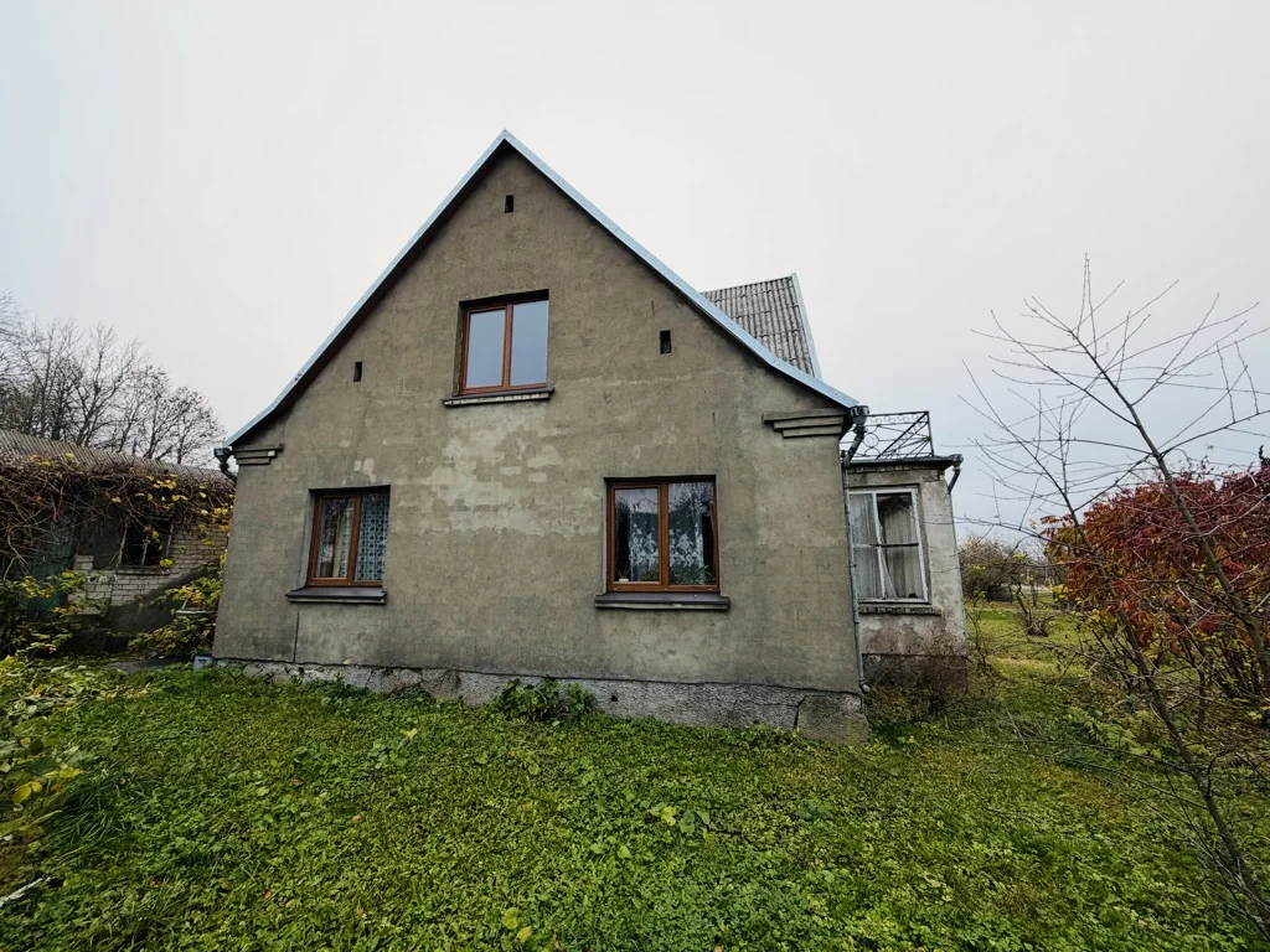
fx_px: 514
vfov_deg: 85.7
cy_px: 476
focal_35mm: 14
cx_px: 635
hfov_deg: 102.1
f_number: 2.2
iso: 50
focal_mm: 2.22
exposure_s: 1/121
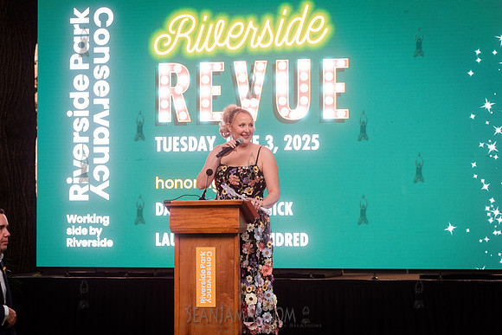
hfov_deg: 19.3
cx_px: 251
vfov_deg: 13.0
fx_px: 1473
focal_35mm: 106
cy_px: 168
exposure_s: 1/320
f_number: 4
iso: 2000
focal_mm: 105
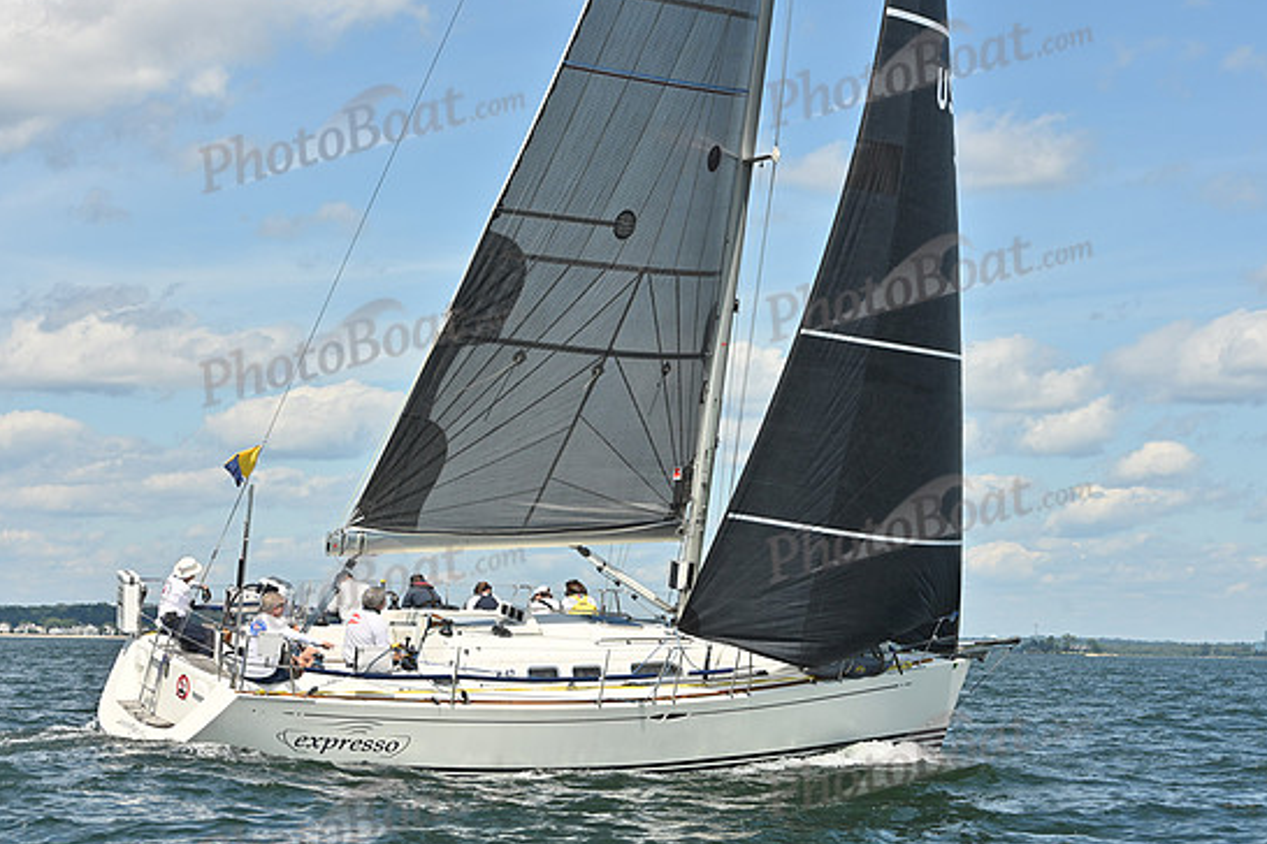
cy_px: 435
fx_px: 2991
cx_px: 647
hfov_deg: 23.9
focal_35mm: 85
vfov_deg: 16.1
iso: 250
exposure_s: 1/1250
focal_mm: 80
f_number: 7.1
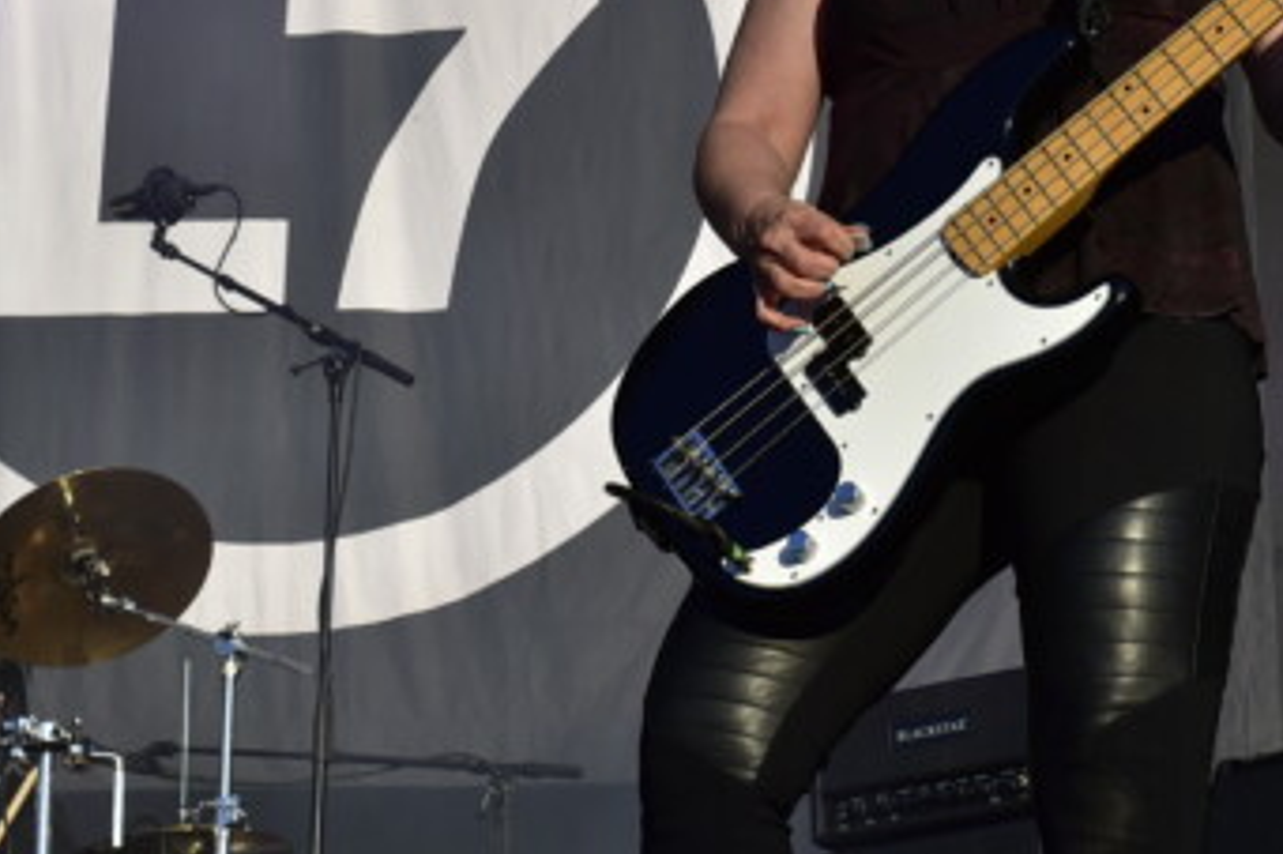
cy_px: 130
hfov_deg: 14.8
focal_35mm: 138
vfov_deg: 9.9
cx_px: 835
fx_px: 4916
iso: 800
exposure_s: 1/800
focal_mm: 70
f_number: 14
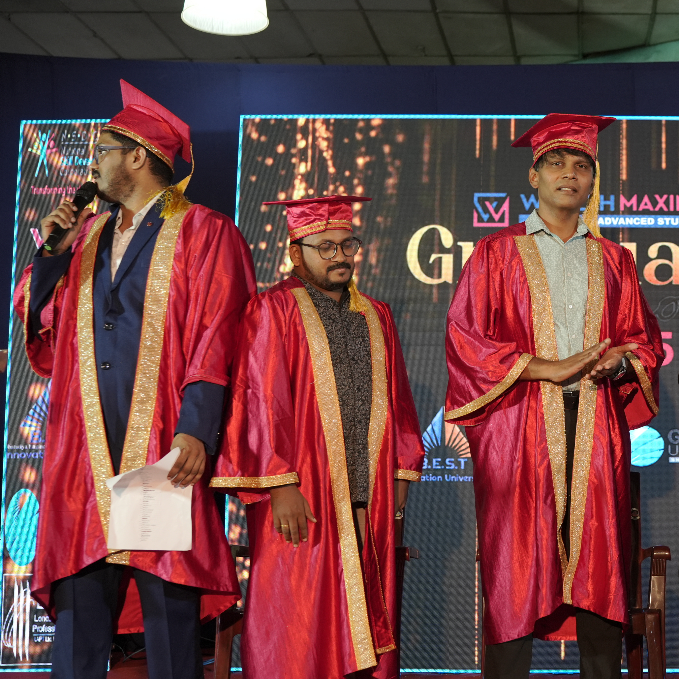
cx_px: 683
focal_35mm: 61
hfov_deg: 26.6
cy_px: 343
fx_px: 1354
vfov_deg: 28.2
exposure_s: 1/160
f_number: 3.2
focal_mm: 35
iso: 1000
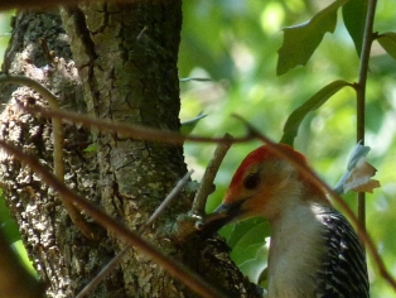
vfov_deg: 0.8
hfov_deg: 1.0
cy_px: 261
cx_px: 330
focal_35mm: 1956
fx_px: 22393
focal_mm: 108
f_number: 5.2
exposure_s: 1/125
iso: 250
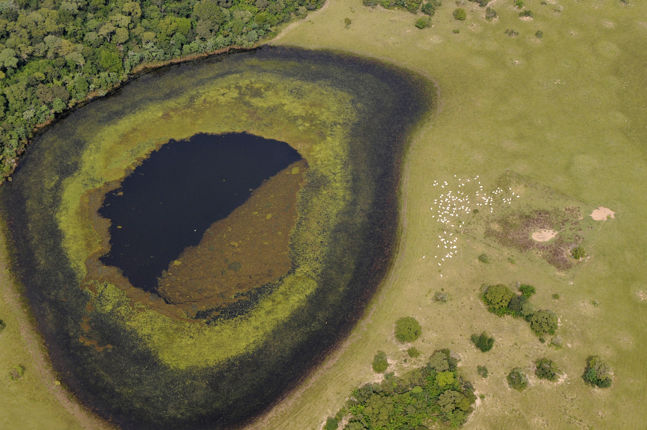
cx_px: 324
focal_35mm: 60
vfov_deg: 22.6
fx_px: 1077
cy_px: 215
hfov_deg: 33.4
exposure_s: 1/1000
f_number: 5
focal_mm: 40
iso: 320
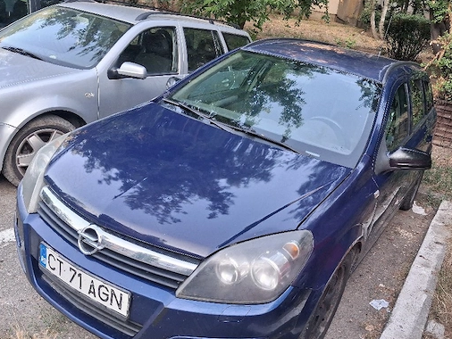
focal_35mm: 32
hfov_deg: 56.7
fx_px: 418
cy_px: 187
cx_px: 244
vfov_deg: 44.1
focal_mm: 4
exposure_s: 1/100
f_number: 1.8
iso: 80
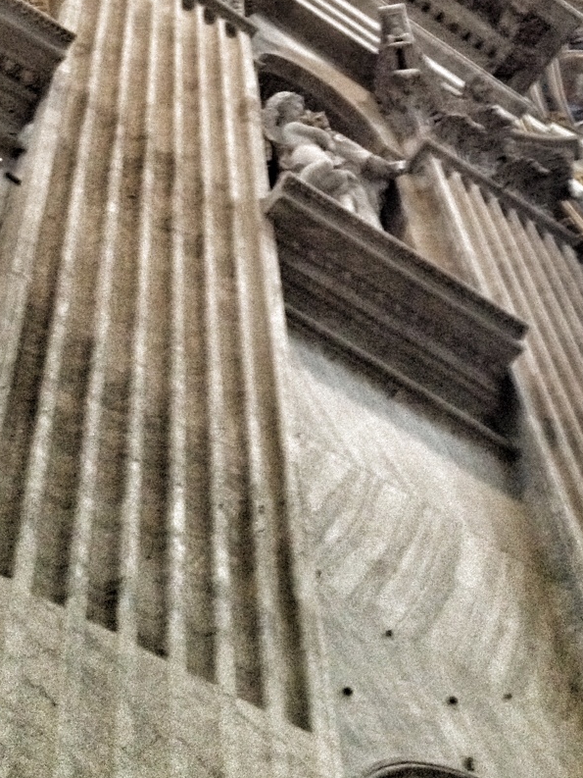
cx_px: 366
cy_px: 7
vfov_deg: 25.7
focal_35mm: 72
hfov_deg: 20.4
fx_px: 1616
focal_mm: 4.28
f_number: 2.4
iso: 400
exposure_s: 1/17
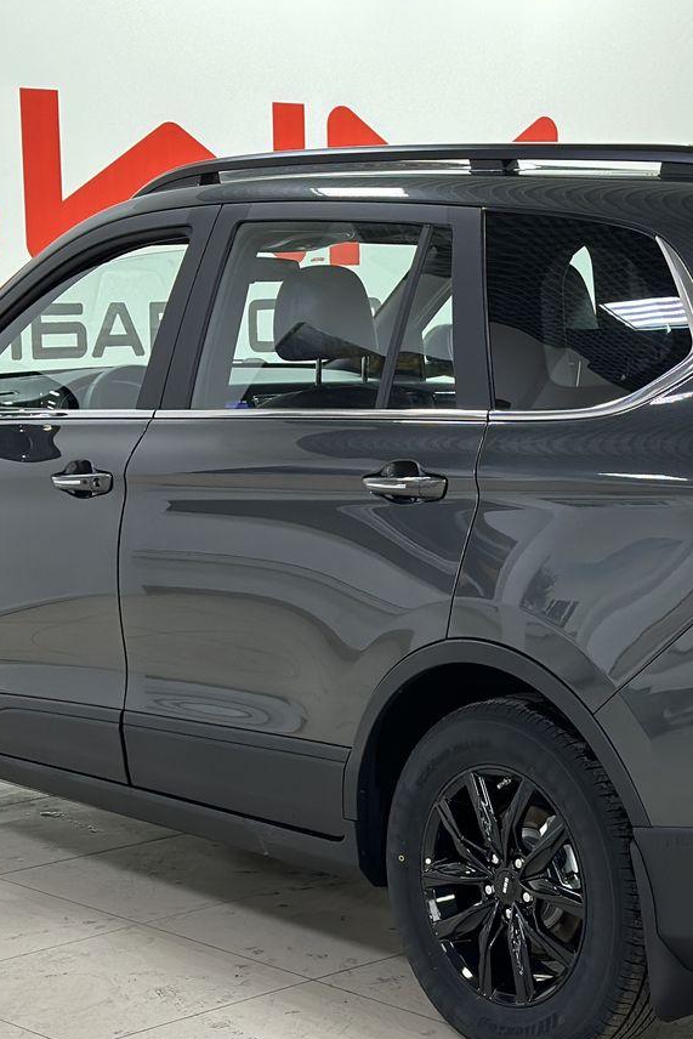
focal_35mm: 84
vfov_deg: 24.1
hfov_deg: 16.2
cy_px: 641
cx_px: 535
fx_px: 2424
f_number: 1.78
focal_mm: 6.86
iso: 160
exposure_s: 1/50
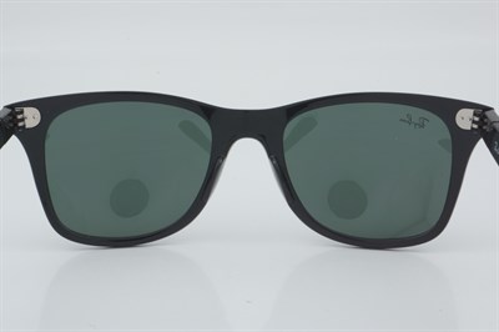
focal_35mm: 75
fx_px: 1039
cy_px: 166
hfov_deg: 27.0
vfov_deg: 18.2
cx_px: 250
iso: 100
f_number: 29
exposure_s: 1/4
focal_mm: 50
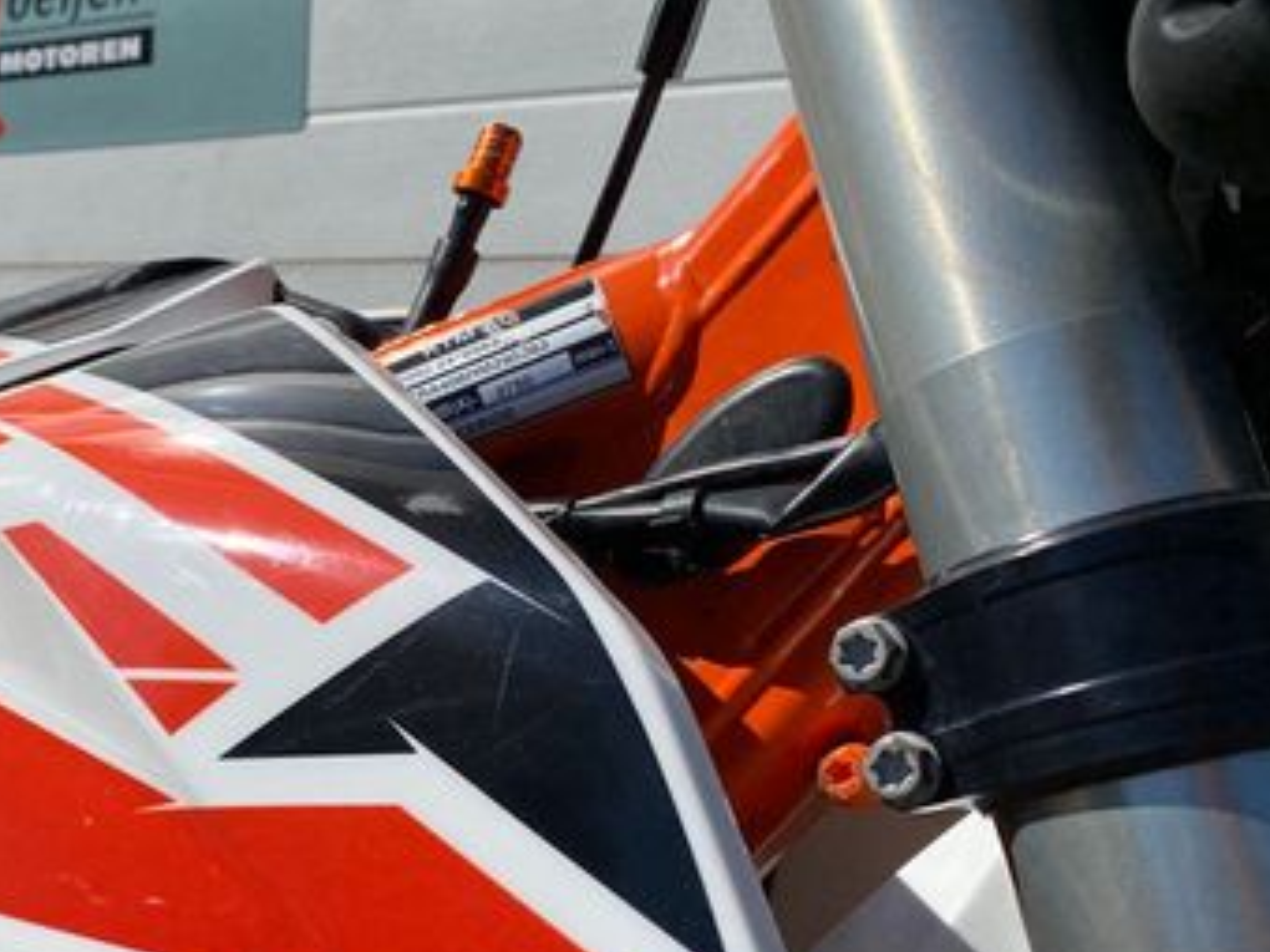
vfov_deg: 29.2
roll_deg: -2.6
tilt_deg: -10.7
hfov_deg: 36.3
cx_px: 105
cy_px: 709
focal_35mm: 49
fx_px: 1798
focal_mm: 4.25
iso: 32
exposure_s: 1/5495
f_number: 1.8
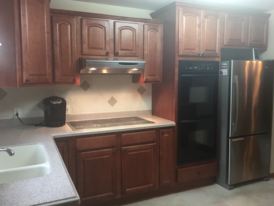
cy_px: 100
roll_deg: +0.2
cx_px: 136
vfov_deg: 46.8
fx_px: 237
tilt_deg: -6.3
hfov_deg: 60.0
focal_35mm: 30
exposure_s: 1/30
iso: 100
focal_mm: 4.15
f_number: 2.2
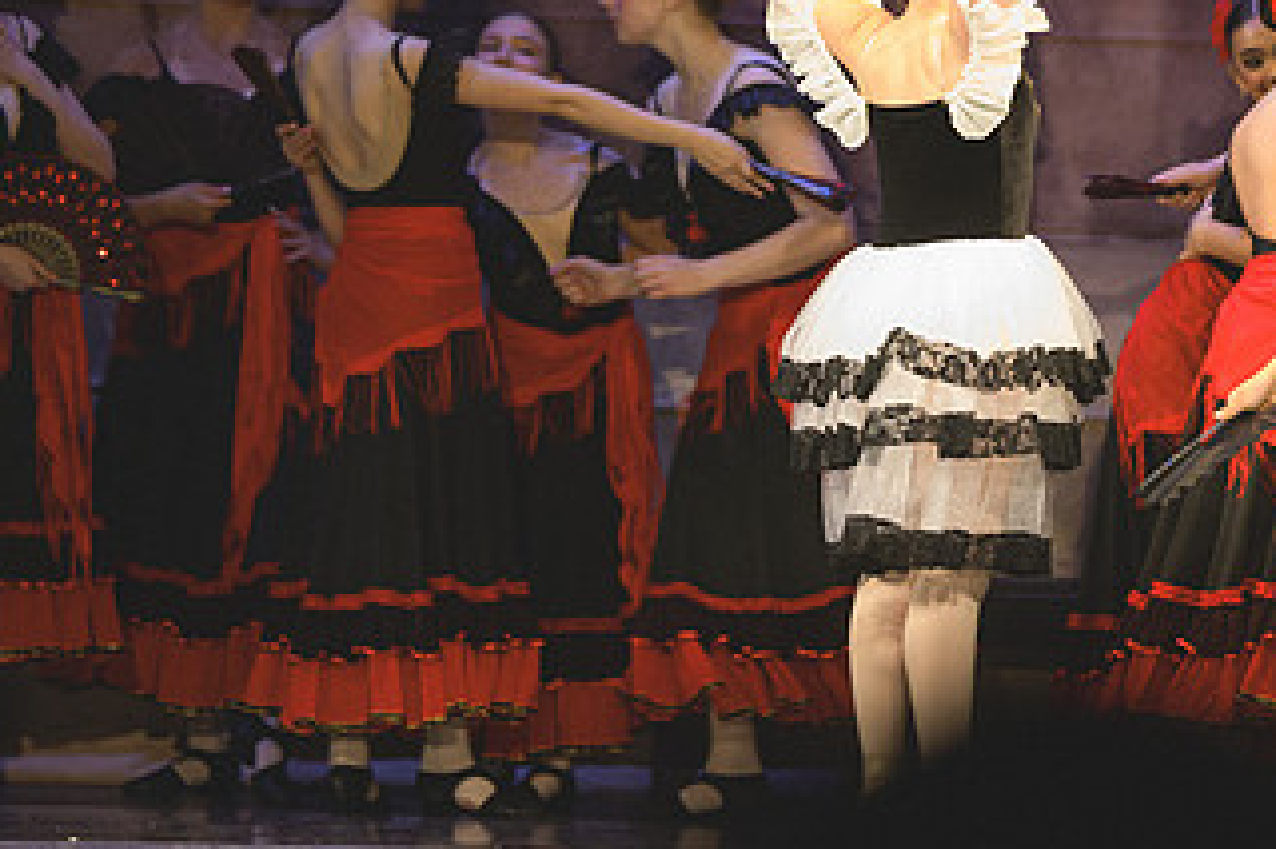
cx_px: 1120
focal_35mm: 544
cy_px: 88
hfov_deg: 3.8
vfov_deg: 2.5
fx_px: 19271
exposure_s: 1/400
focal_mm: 200
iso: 3200
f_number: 2.8
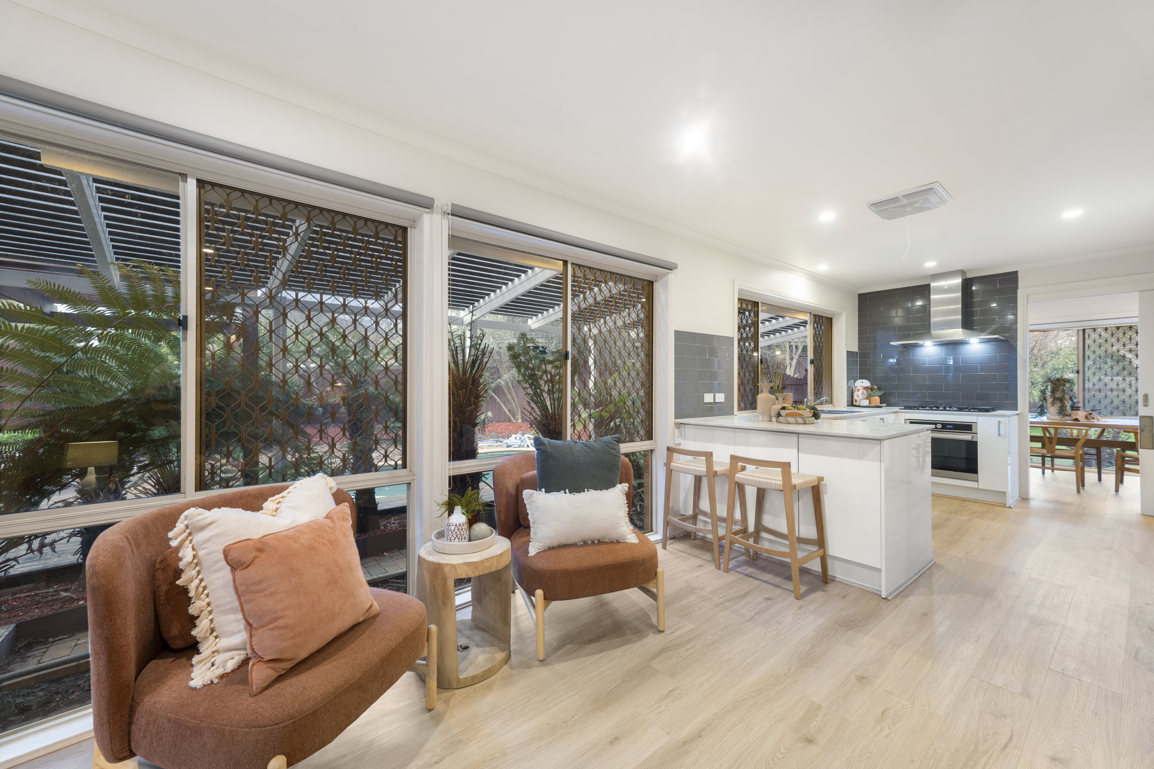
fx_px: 449
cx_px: 577
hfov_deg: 104.3
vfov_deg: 81.2
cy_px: 384
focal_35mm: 14
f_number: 8
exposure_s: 1/3
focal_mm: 14
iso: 250
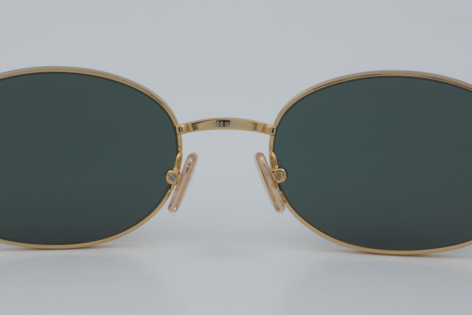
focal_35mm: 116
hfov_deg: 17.7
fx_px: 1517
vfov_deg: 11.8
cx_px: 226
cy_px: 150
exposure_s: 1/4
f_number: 32
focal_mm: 55
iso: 100
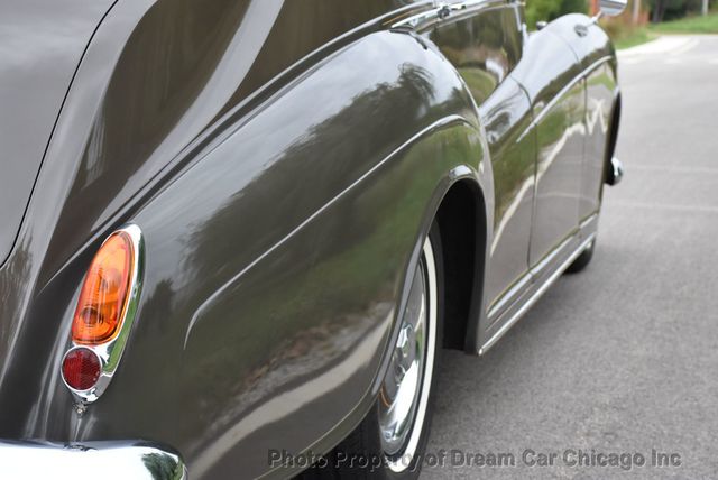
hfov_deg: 26.0
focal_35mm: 78
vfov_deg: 17.5
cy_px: 240
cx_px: 359
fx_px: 1557
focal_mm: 52
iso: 800
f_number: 8
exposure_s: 1/500
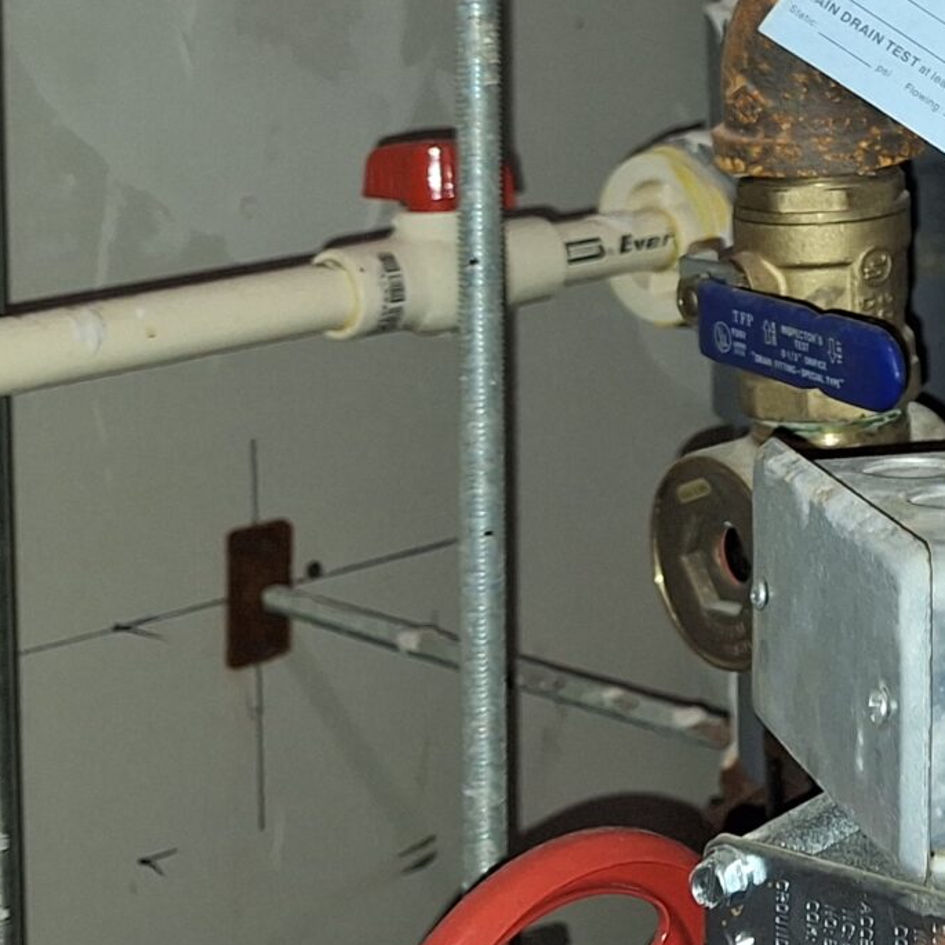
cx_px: 1360
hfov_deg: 20.1
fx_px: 2347
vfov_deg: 22.0
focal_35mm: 76
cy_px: 33
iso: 100
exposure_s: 1/40
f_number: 1.8
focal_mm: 5.54
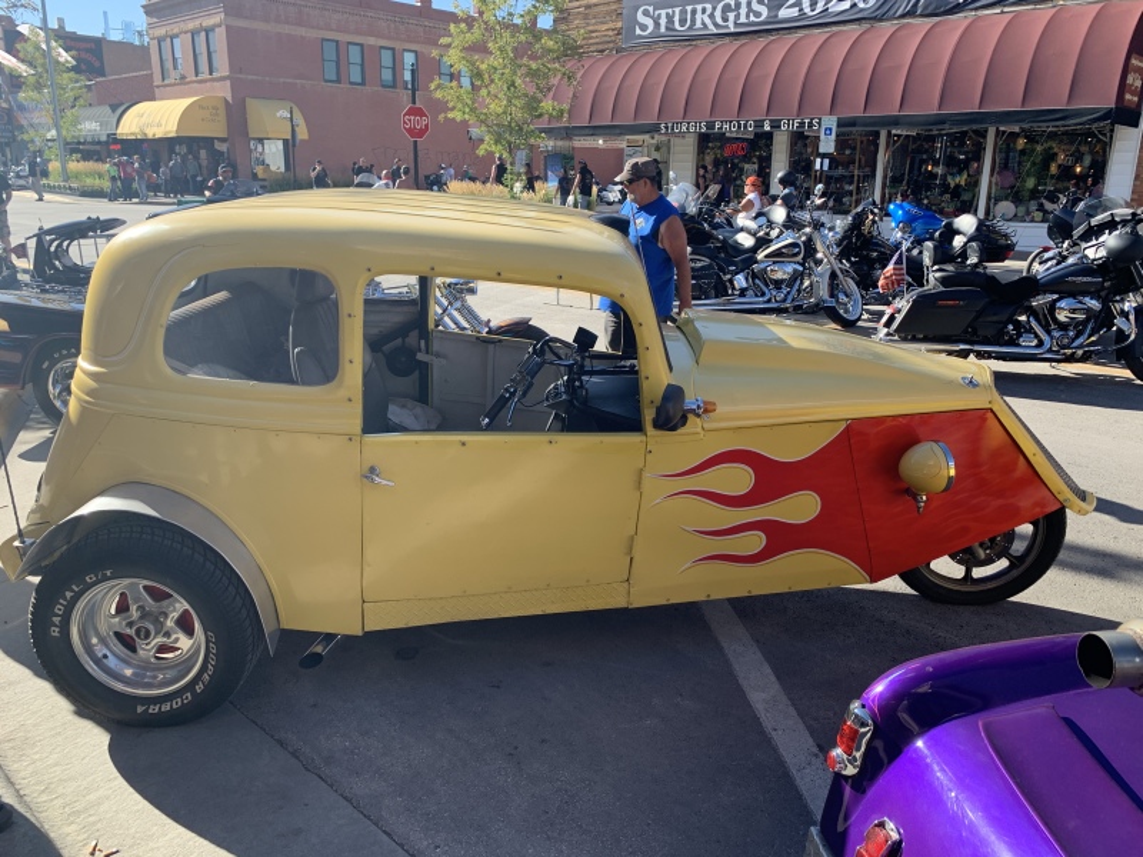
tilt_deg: -15.5
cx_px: 572
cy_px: 428
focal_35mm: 26
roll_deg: -1.2
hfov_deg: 67.3
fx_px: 859
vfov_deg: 53.1
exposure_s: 1/597
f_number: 1.8
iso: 25
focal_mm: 4.25
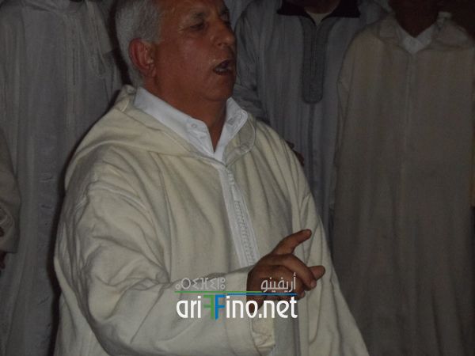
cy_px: 178
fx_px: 1784
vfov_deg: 11.4
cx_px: 238
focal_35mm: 130
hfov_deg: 15.2
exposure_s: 1/60
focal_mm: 24.5
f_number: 5.9
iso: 640
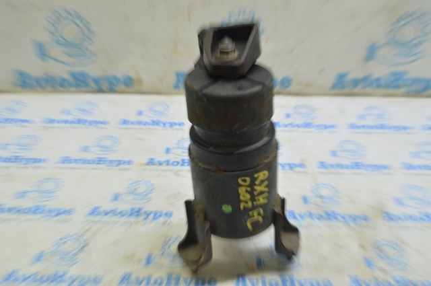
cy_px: 143
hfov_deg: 51.3
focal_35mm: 38
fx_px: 448
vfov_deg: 35.4
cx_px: 216
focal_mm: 25
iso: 400
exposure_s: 1/20
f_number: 5.6
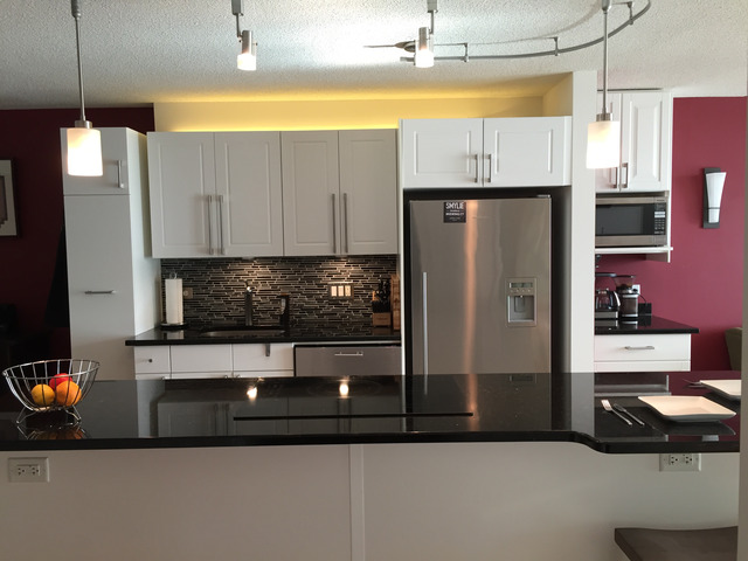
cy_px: 280
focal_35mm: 29
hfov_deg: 61.7
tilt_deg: -3.8
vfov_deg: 48.2
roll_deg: +0.4
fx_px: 627
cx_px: 374
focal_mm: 4.15
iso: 64
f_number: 2.2
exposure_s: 1/30
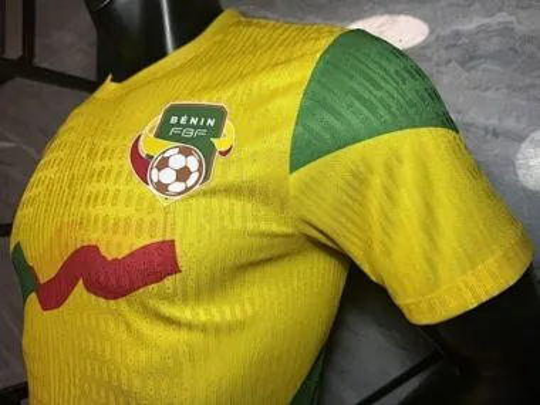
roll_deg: +0.4
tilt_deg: +1.6
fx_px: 374
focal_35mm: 24
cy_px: 202
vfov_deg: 56.8
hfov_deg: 71.6
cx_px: 270
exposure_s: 1/121
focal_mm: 6.76
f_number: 1.78
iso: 64
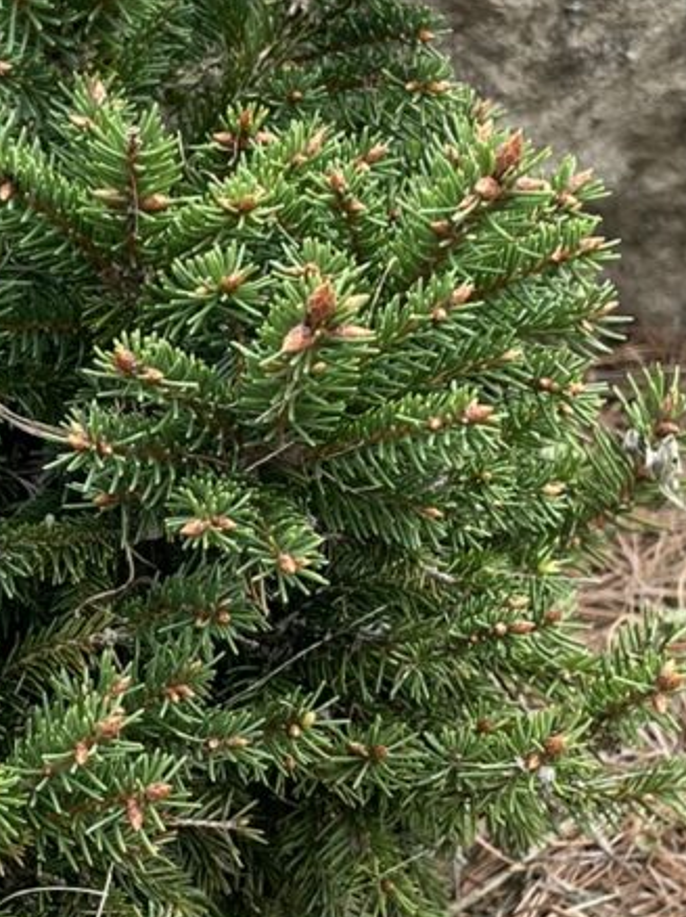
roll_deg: -5.0
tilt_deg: -33.0
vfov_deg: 20.7
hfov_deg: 15.4
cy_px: 477
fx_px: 2513
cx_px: 119
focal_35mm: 95
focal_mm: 4.2
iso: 32
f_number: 1.6
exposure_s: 1/247
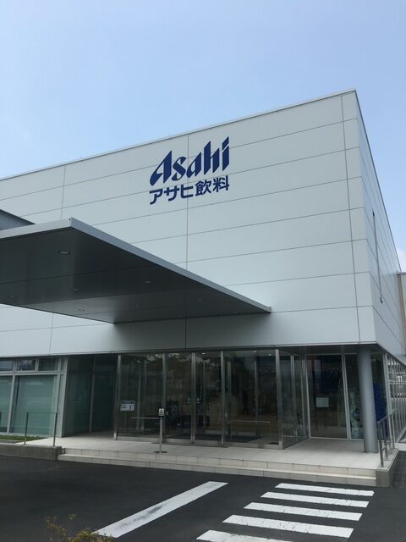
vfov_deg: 61.7
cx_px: 203
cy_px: 271
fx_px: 454
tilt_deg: +13.9
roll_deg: -0.8
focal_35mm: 29
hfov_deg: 48.2
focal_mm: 4.15
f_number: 2.2
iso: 25
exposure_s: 1/1538
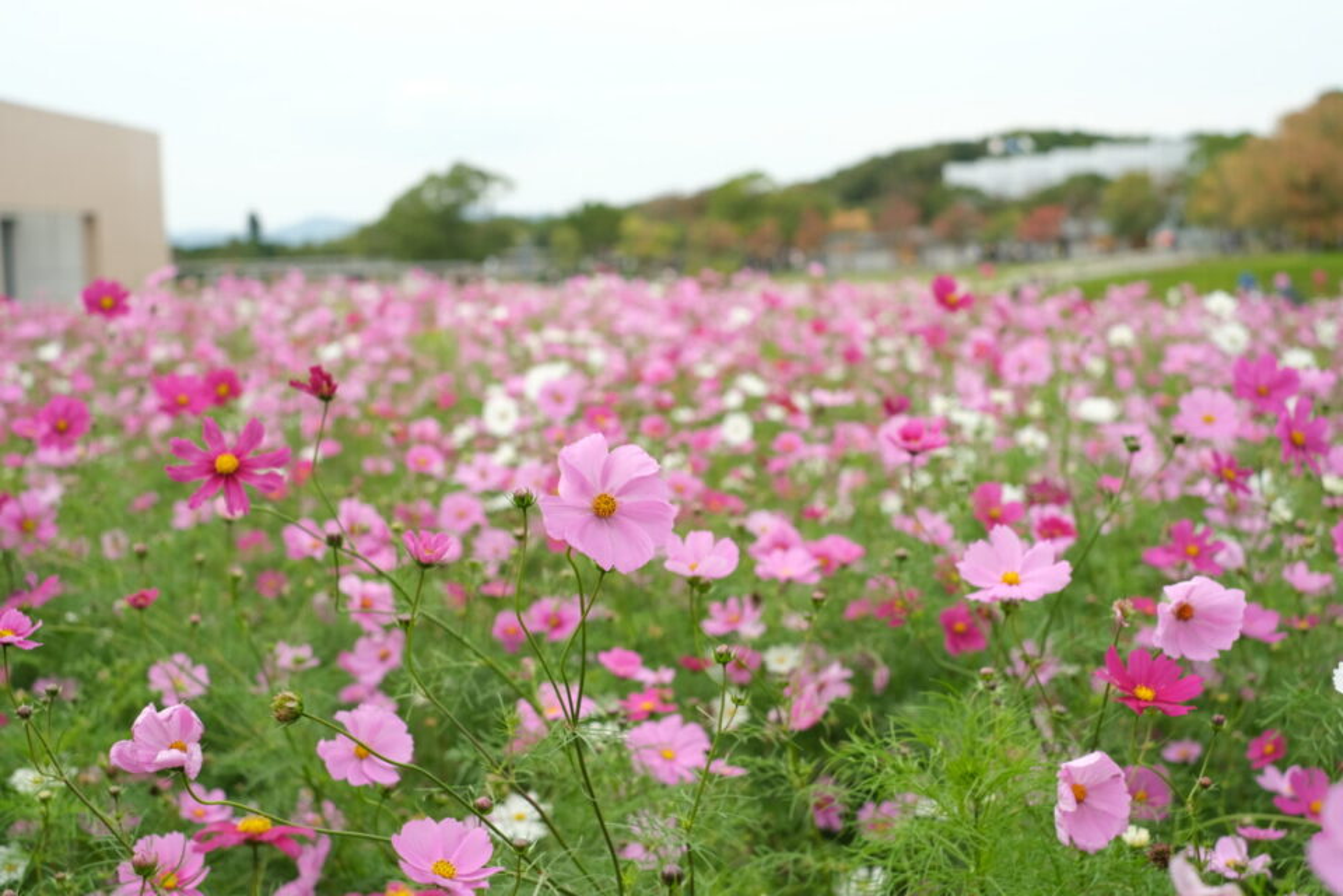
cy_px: 448
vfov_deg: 25.5
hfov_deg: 37.5
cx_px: 672
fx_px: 1977
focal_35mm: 53
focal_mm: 35
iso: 200
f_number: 4
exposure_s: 1/500
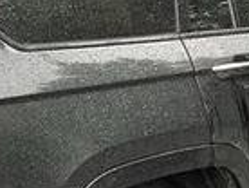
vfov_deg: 13.1
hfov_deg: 17.3
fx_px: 814
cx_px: 63
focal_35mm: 113
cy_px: 159
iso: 80
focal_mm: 3.3
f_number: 2.4
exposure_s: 1/120
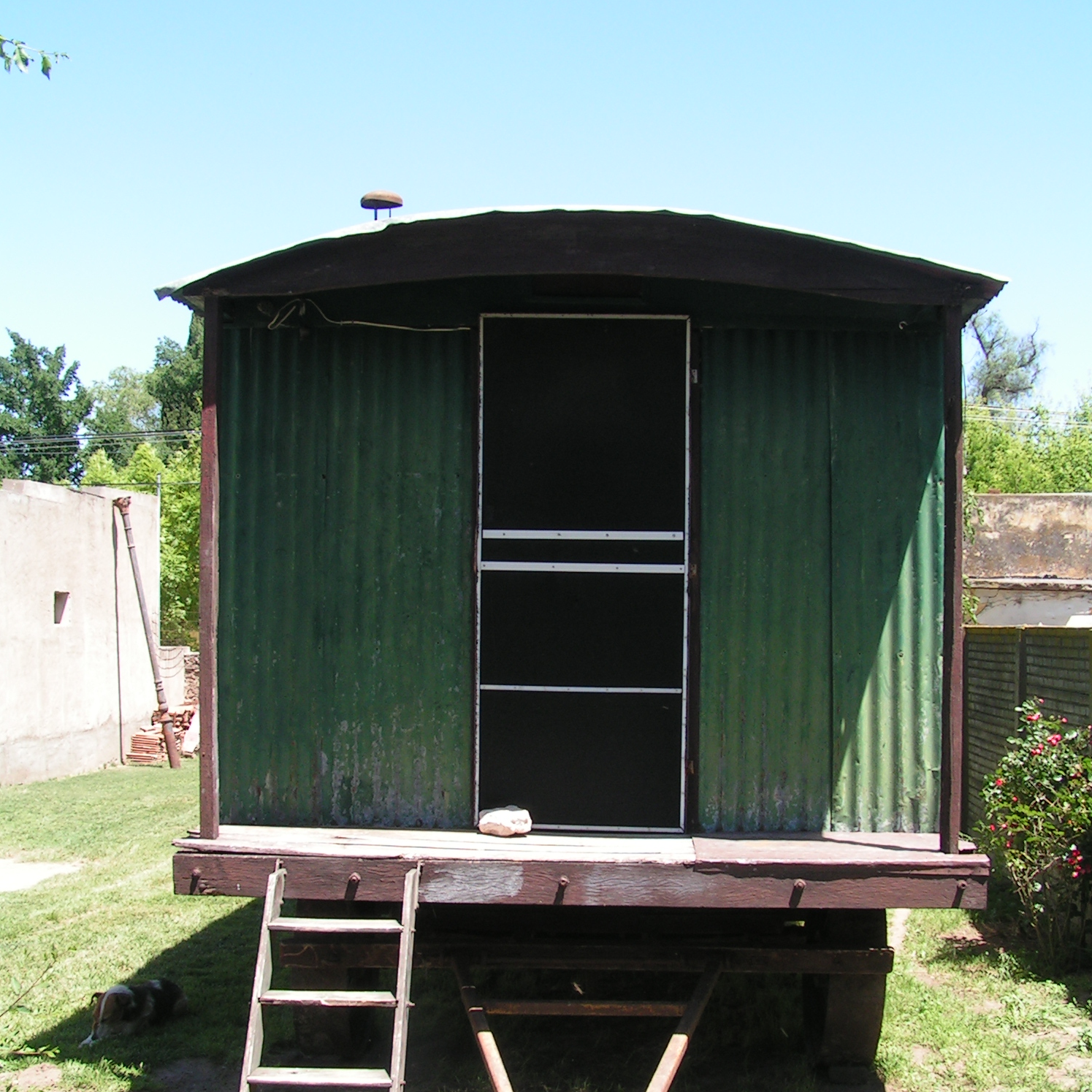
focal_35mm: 46
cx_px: 554
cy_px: 589
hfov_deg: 36.8
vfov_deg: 36.8
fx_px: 1642
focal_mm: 5.8
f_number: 5.6
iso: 50
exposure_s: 1/200
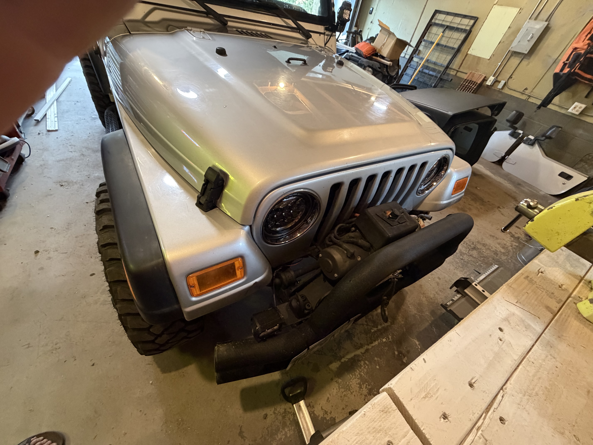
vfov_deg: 85.7
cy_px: 222
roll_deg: -14.3
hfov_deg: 102.1
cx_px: 296
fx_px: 240
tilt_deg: -42.4
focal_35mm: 14
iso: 500
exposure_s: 1/60
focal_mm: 2.22
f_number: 2.2
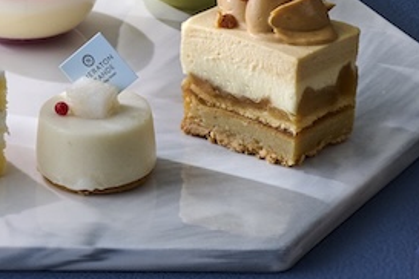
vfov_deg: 3.0
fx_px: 5330
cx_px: 77
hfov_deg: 4.5
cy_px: -179
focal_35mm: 458
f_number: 7.1
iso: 400
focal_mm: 125
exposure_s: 1/160
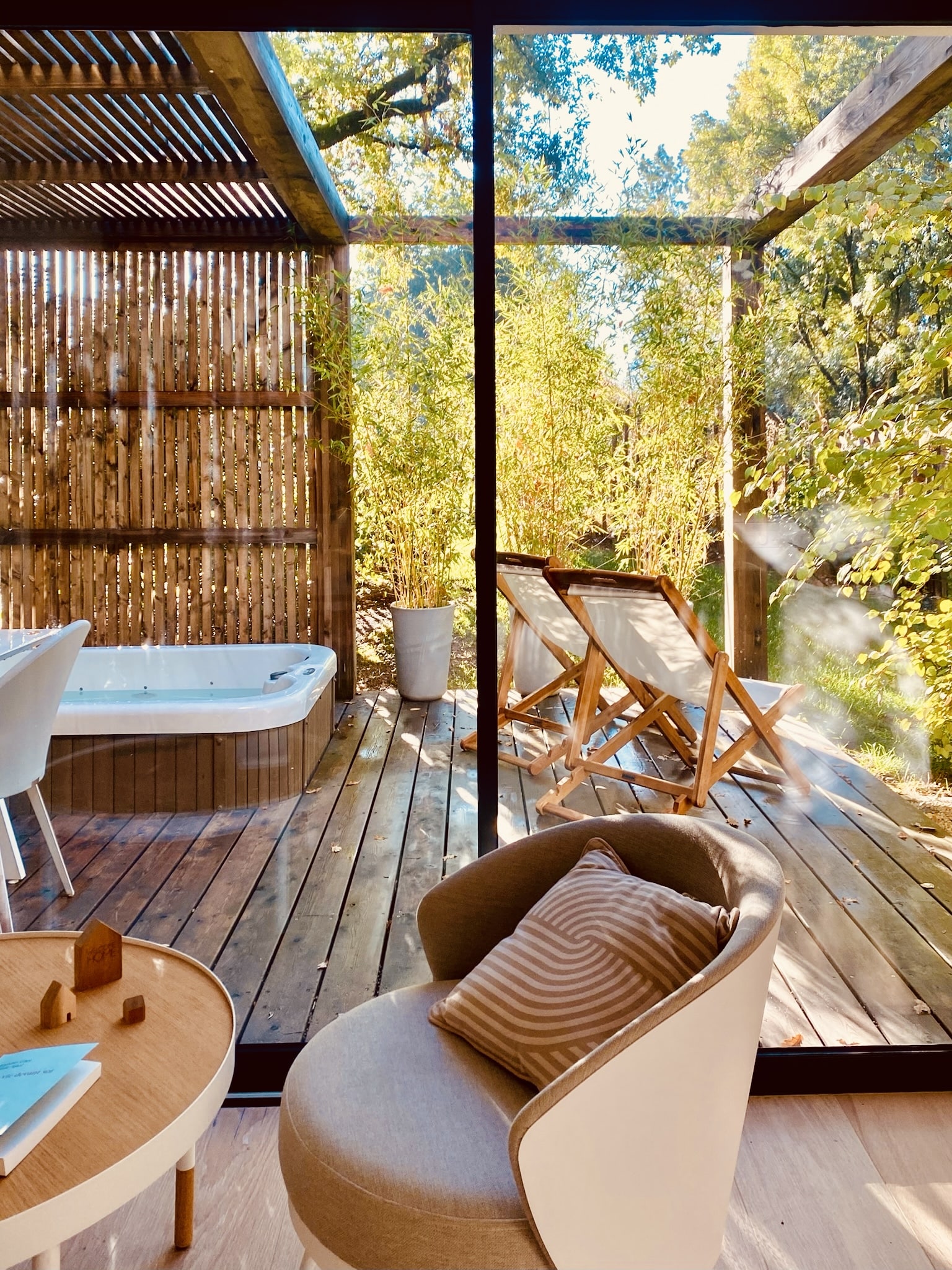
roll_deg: -1.5
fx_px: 953
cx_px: 476
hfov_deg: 53.1
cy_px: 635
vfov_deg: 67.3
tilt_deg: -7.6
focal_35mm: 26
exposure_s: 1/122
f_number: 1.8
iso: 40
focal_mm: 4.25
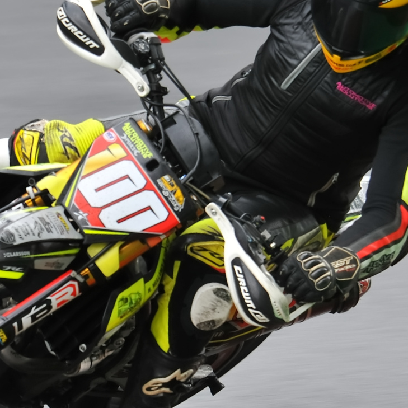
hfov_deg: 2.5
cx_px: 80
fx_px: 9321
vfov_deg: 2.5
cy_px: 216
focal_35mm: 699
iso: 500
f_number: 5.6
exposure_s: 1/200
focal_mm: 300
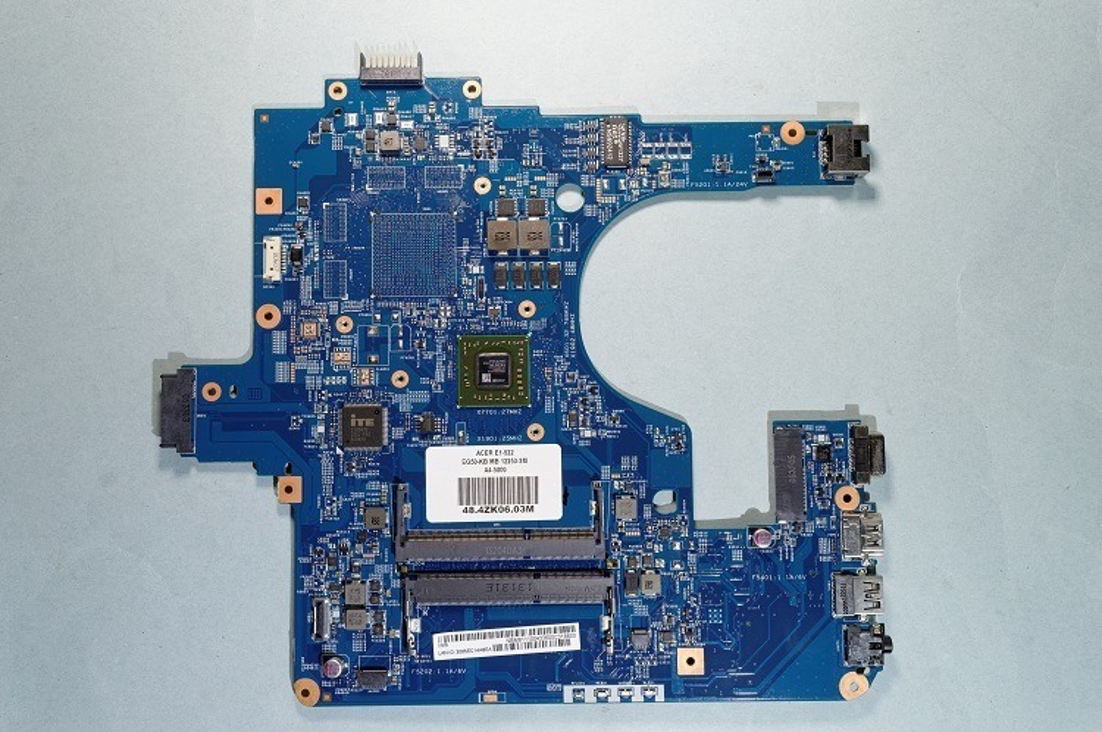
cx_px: 551
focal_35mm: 33
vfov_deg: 39.9
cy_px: 366
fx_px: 1009
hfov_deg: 57.3
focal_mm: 22
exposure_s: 1/5
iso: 100
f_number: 8
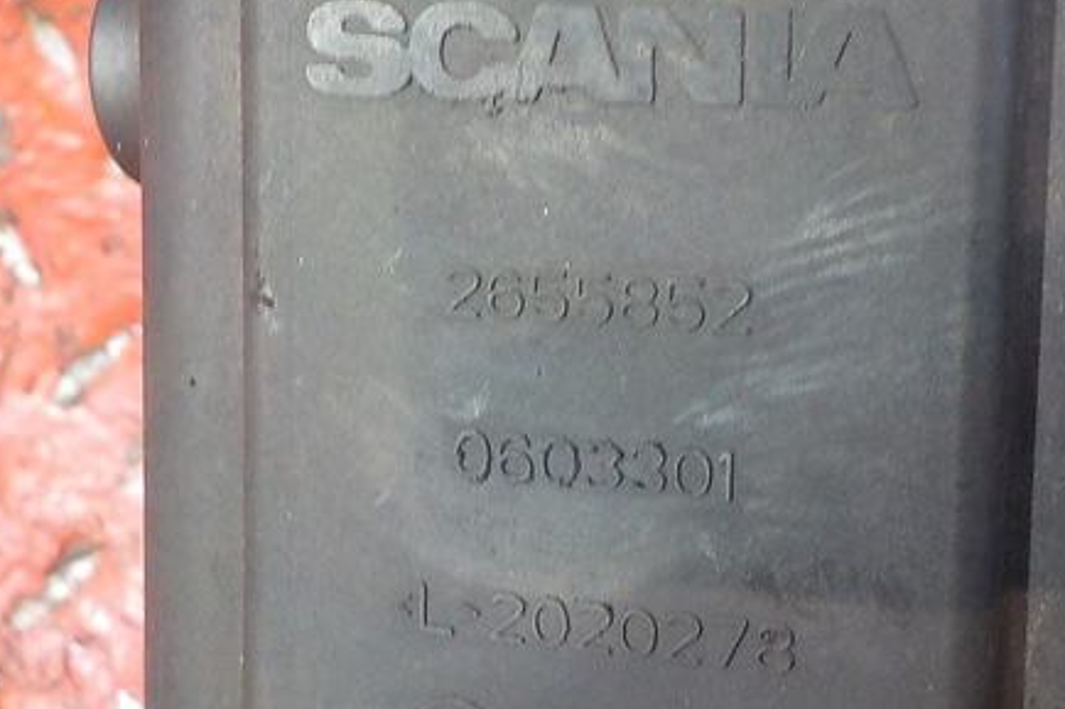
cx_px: 591
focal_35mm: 46
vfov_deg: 29.0
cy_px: 218
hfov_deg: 42.7
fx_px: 1360
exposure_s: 1/13
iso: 400
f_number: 3.3
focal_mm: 4.1
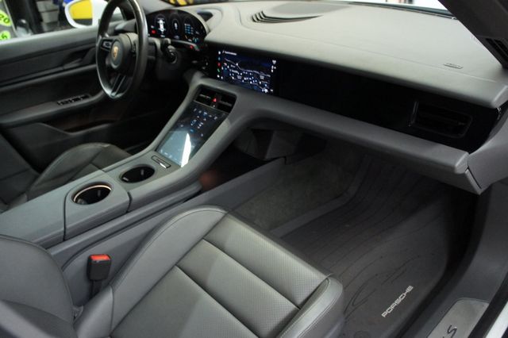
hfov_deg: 67.4
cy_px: 169
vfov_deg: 47.9
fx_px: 381
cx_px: 254
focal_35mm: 27
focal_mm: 18
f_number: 3.5
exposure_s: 1/40
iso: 1600
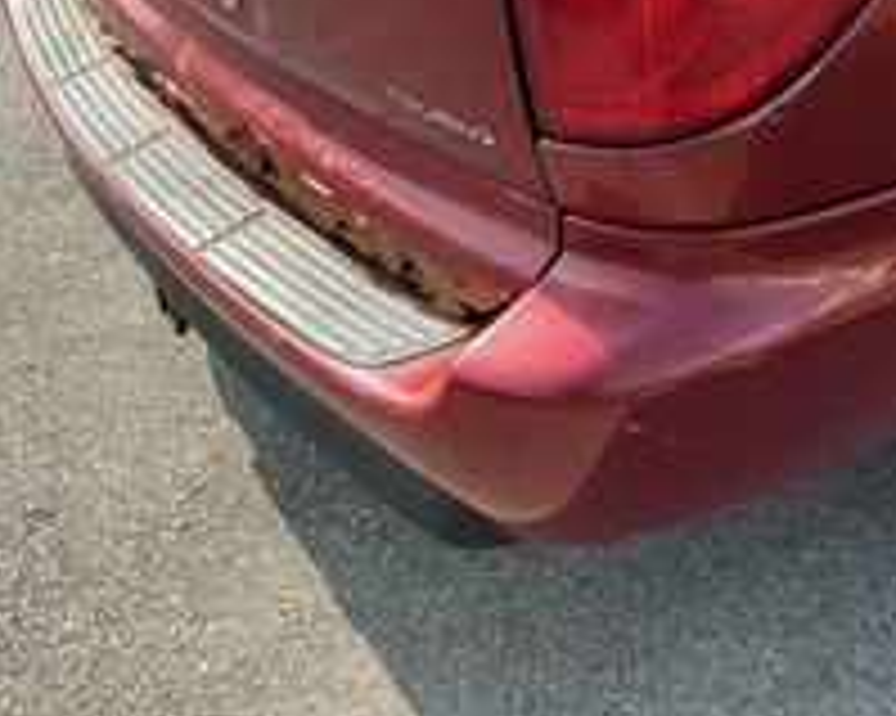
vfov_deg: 26.6
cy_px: 63
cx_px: 603
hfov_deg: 33.8
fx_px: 1458
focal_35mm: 55
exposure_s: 1/580
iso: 25
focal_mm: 3
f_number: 1.8
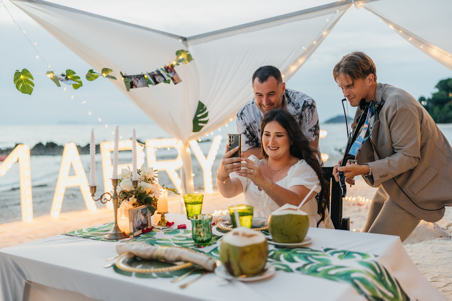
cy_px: 150
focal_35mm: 35
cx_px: 226
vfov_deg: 37.8
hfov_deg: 54.4
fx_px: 439
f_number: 1.4
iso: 1600
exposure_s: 1/200
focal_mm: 35
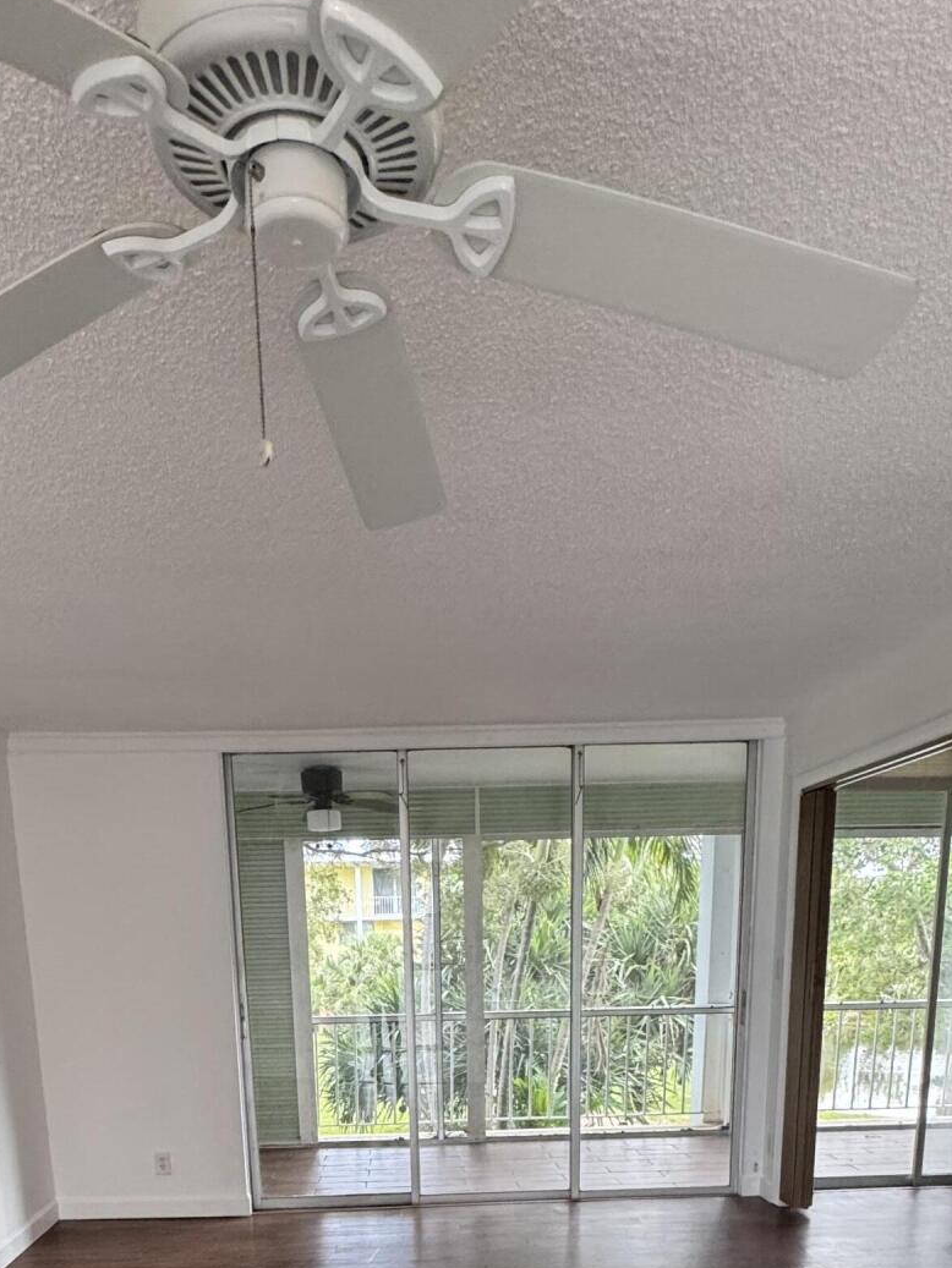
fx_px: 990
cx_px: 433
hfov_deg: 51.3
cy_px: 1156
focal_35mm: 27
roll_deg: +2.1
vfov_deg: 55.9
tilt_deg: -11.5
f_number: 2.2
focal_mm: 2.22
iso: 250
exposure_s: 1/120
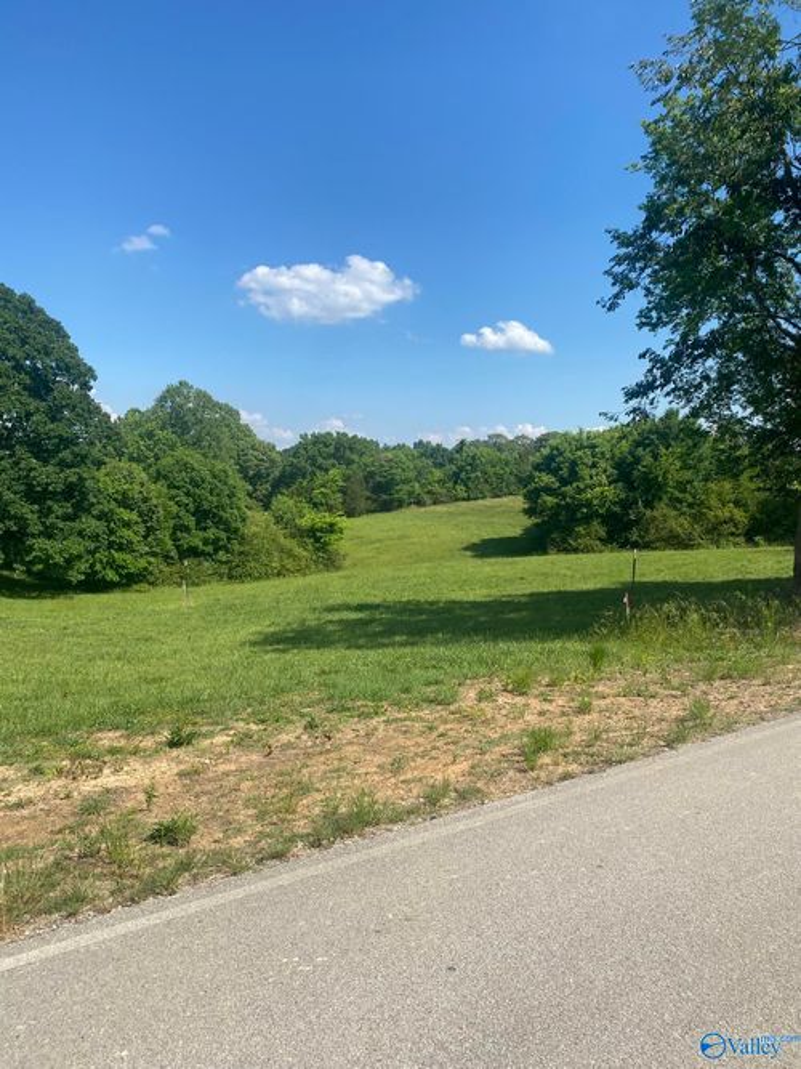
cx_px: 400
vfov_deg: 67.3
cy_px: 534
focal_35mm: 26
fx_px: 802
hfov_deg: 53.0
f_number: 1.8
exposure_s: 1/2817
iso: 32
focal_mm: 4.25
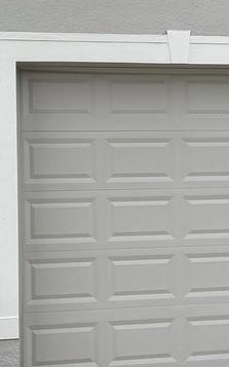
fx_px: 1139
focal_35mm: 114
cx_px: 312
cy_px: 161
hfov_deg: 11.2
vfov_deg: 18.3
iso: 80
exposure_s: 1/3021
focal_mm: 6.76
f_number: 1.78
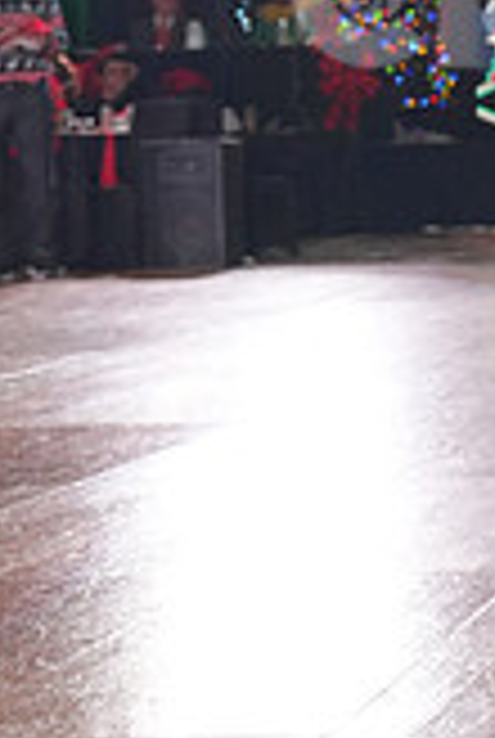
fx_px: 2752
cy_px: 0
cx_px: 866
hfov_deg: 9.8
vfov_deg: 15.0
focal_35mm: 134
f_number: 4
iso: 2000
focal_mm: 38
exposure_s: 1/500
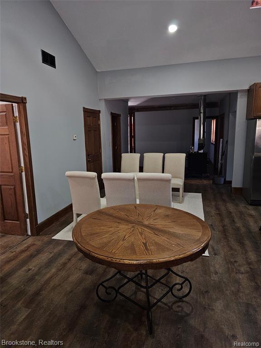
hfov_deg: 58.9
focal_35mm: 23
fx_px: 231
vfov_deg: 73.9
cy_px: 174
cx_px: 130
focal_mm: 6.3
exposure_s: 1/24
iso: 125
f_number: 1.7
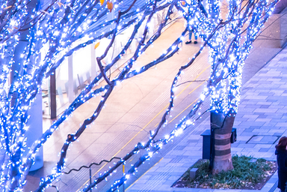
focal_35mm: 172
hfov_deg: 10.7
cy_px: -265
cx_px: 609
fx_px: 1371
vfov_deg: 7.5
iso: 800
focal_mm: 33
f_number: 4.5
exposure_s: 1/8
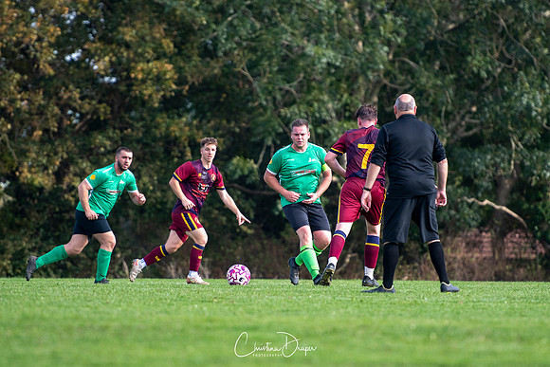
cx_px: 290
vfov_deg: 3.3
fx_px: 6371
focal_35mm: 417
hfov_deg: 4.9
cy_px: 201
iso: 320
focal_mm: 200
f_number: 2.8
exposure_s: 1/1600
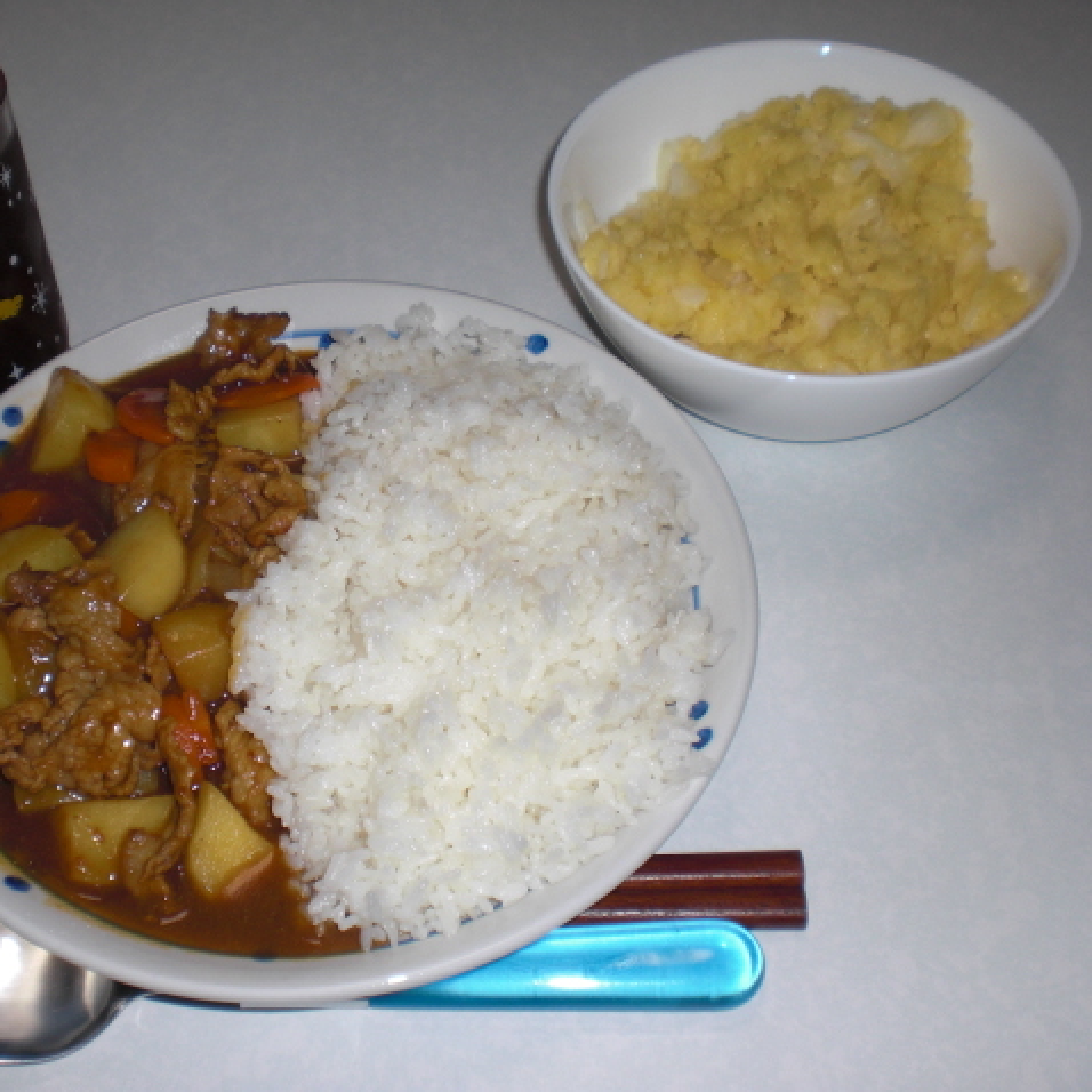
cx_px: 420
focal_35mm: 45
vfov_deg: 37.6
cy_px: 546
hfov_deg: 37.4
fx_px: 1606
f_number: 3.1
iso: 64
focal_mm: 6.3
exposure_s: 1/60
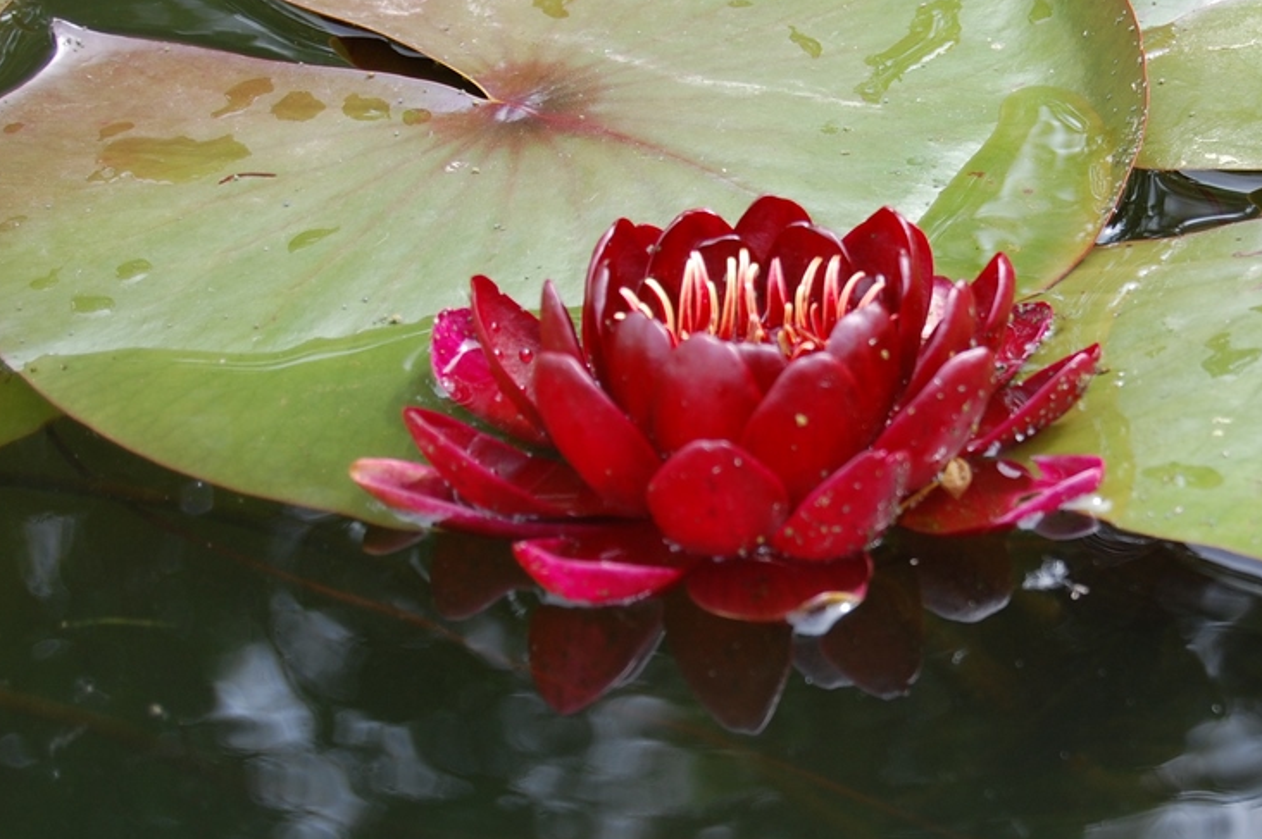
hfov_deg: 16.6
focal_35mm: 123
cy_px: 443
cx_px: 984
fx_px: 4309
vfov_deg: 11.1
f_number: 6.3
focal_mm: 50
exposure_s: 1/160
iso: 200
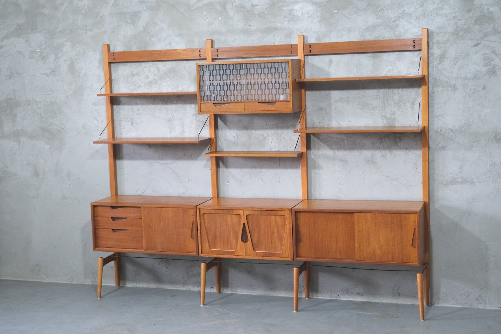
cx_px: 250
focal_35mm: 49
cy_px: 167
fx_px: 682
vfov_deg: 27.5
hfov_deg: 40.3
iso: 2500
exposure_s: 1/50
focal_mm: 32.5
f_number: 4
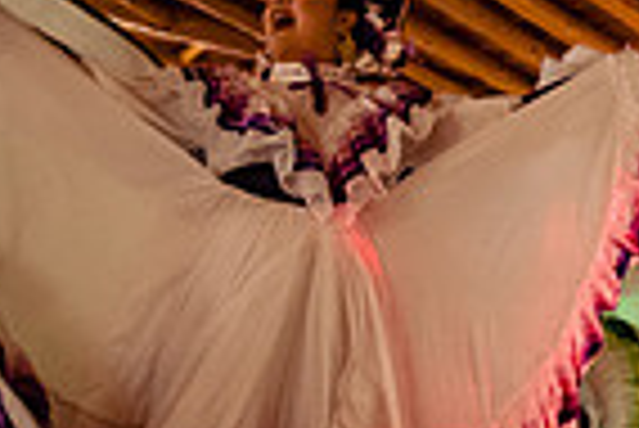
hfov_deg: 18.3
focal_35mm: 98
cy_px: 209
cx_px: 981
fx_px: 1741
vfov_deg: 14.0
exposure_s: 1/250
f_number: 4
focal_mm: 24
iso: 5000
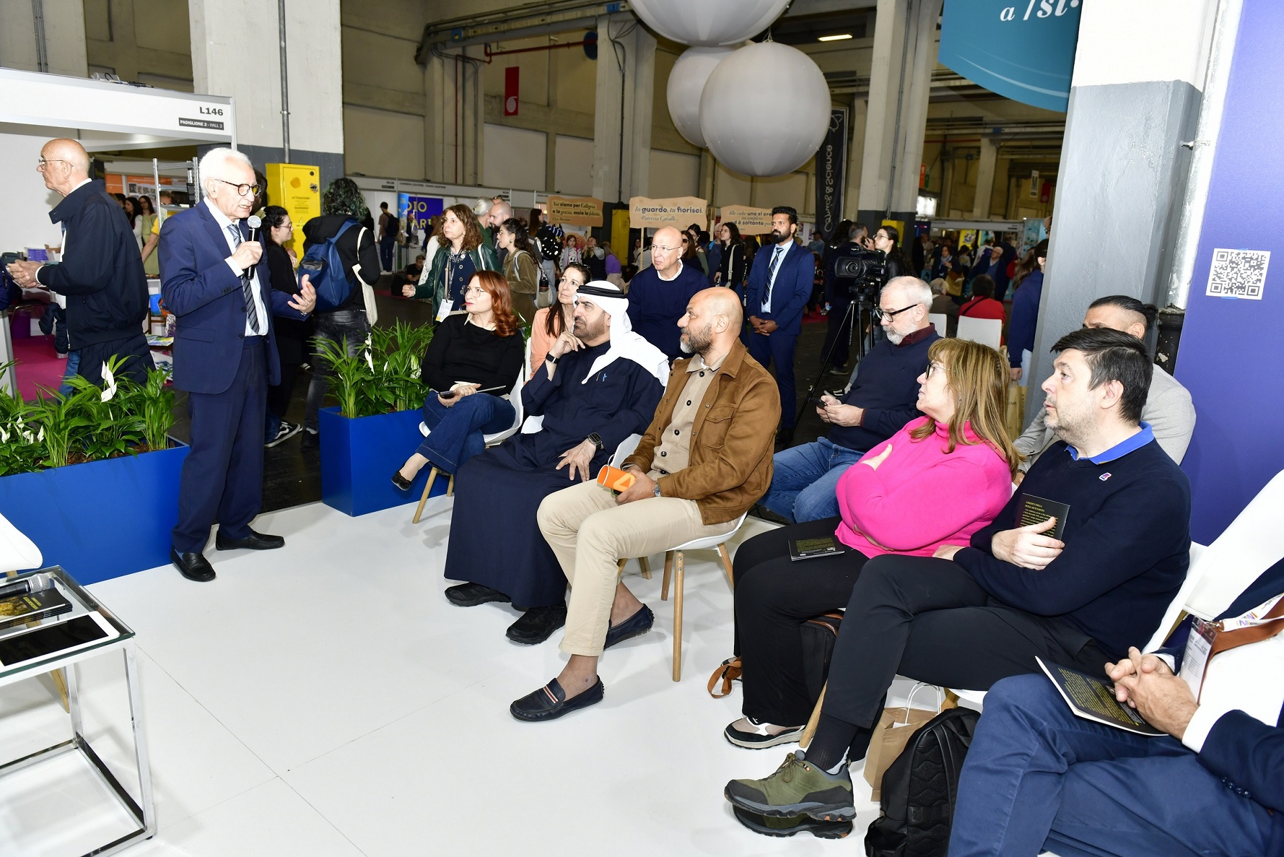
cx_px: 642
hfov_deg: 73.7
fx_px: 856
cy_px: 428
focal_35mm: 24
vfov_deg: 53.1
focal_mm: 24
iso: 400
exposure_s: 1/160
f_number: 5
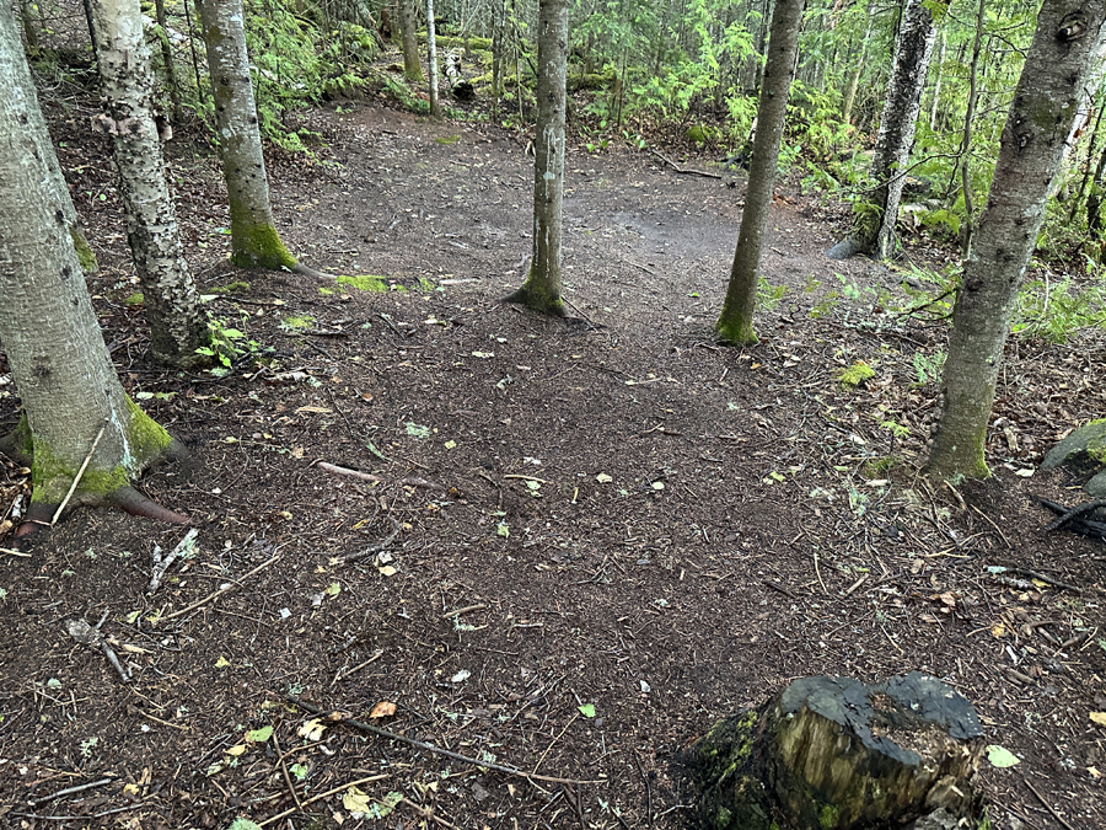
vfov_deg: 56.8
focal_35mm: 24
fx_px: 767
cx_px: 553
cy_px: 415
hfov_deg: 71.6
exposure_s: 1/60
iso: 500
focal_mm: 6.86
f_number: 1.78
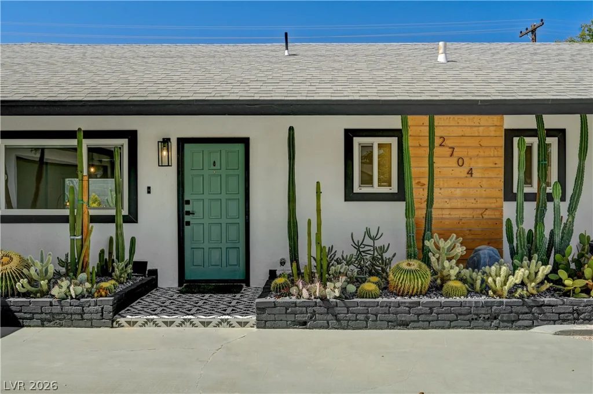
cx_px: 296
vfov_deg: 43.5
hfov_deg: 62.0
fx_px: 494
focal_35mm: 30
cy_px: 197
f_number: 8
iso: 640
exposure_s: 1/400
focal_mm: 30
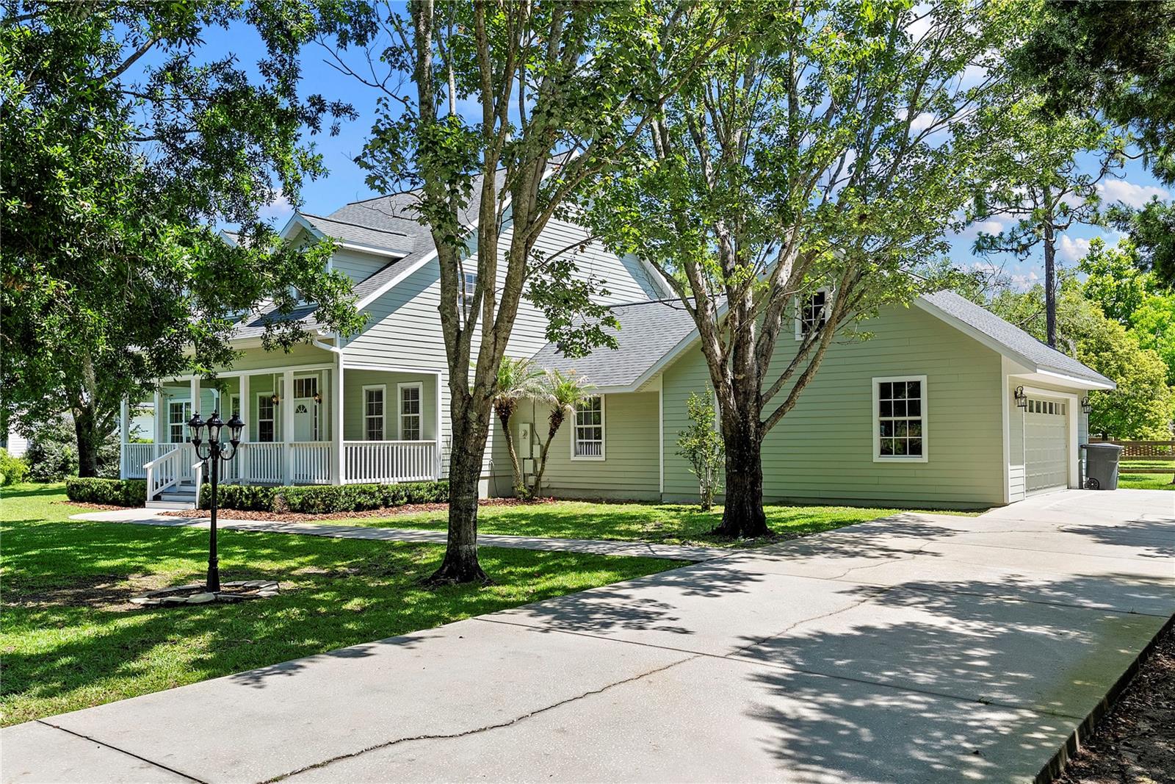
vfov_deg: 45.0
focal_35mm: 29
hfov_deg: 63.7
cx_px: 588
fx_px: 947
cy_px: 392
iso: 400
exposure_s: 1/400
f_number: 7.1
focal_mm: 29
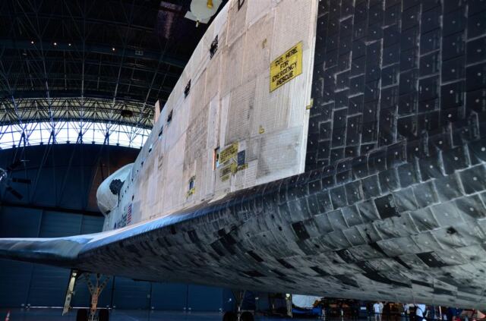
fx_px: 404
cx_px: 243
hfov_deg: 62.1
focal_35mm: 30
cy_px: 160
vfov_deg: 43.4
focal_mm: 20
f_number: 4.5
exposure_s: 1/80
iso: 400
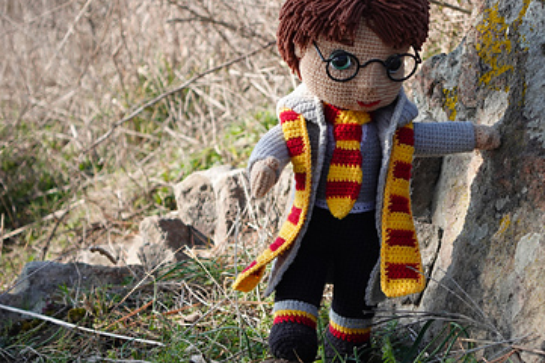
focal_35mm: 97
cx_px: 373
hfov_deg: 21.0
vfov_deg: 14.1
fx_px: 1467
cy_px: 172
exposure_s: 1/400
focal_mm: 25.7
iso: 125
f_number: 4
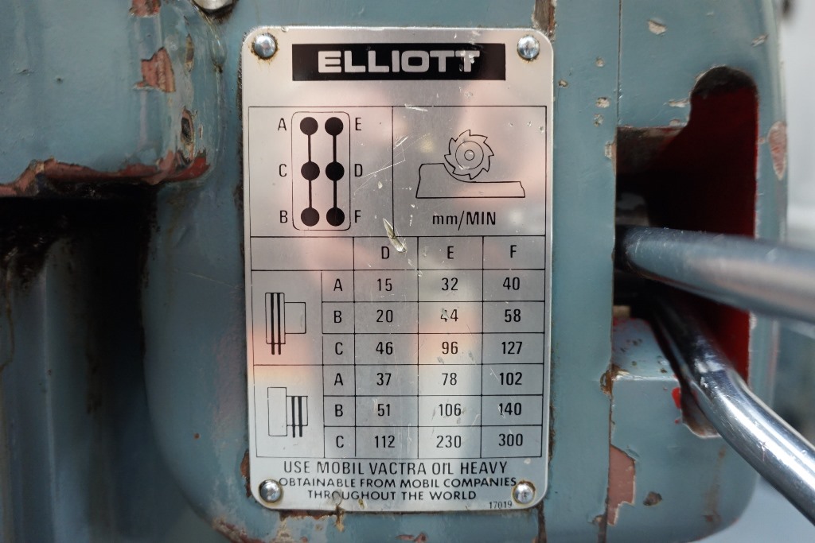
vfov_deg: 41.7
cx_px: 408
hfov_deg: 59.5
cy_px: 272
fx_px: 713
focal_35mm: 32
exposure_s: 1/60
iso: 800
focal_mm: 21
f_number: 4
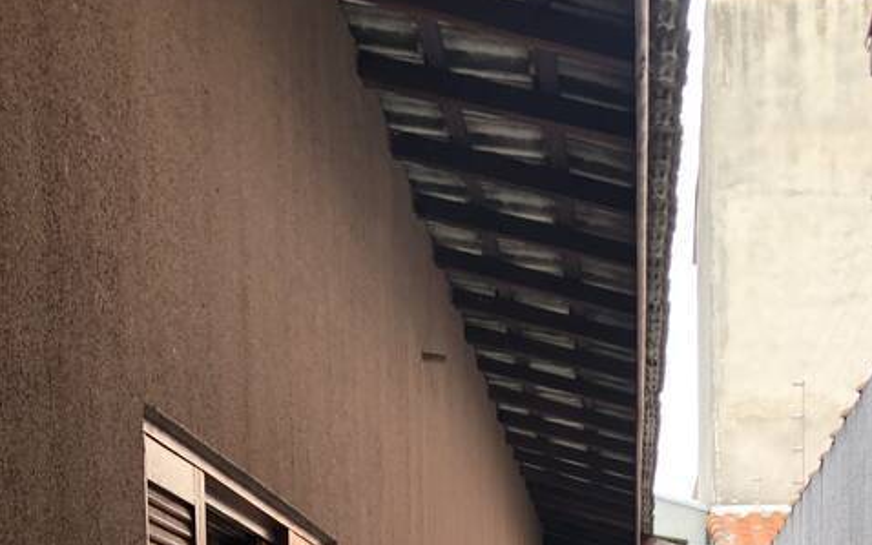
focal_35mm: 67
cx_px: 535
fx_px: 1593
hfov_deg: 30.5
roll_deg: -0.1
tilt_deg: -3.6
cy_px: 848
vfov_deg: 17.3
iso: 25
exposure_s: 1/120
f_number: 1.8
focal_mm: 3.99
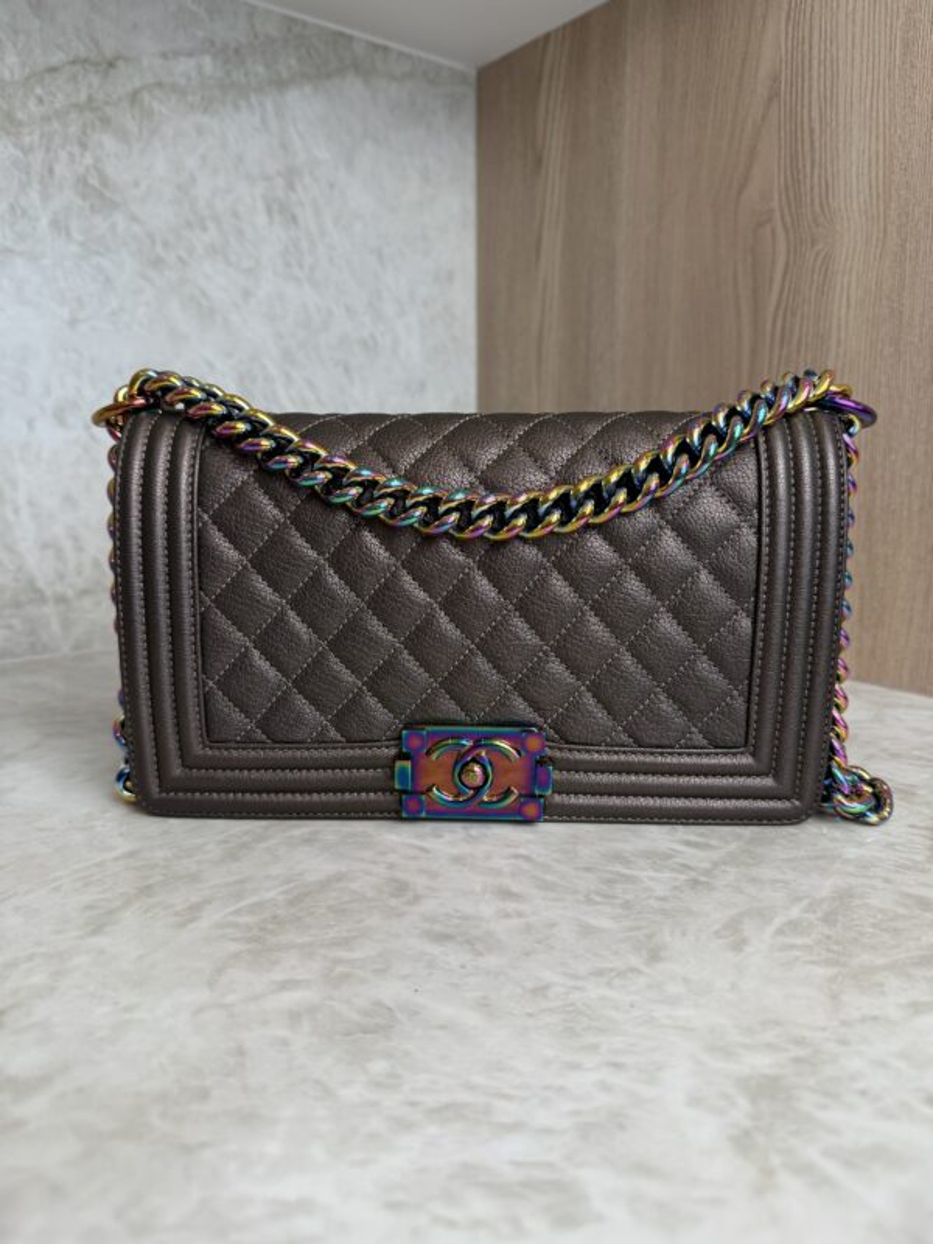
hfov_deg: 56.8
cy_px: 622
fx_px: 862
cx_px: 466
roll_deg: -0.4
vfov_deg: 71.6
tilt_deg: -10.8
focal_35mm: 24
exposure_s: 1/120
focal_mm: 6.76
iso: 80
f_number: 1.78
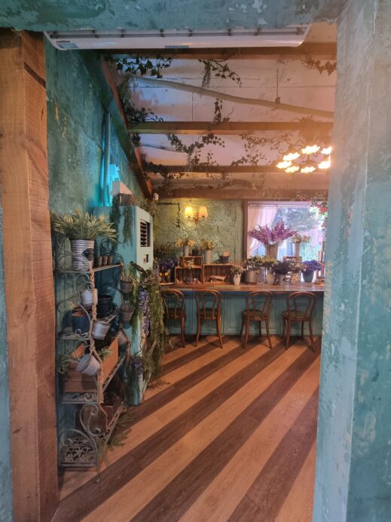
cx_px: 196
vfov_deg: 106.2
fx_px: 196
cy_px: 261
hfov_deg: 89.9
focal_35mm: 13
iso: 400
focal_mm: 2.2
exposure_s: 1/30
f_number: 2.2
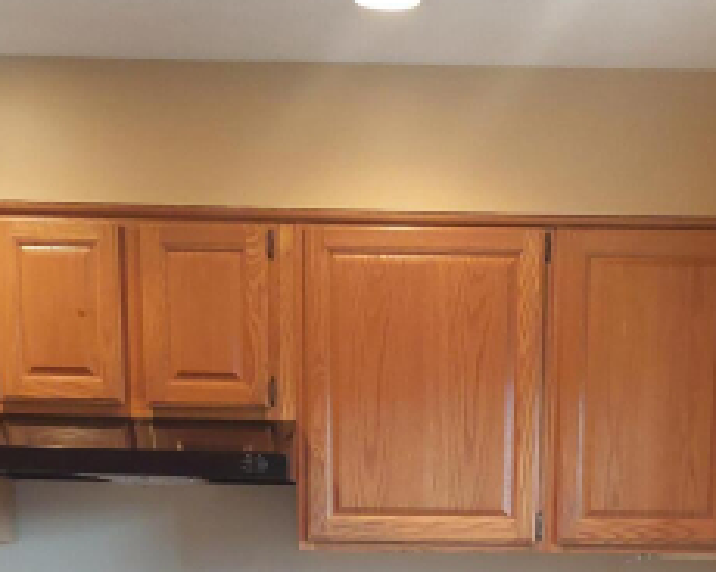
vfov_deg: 19.7
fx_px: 1441
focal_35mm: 68
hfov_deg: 27.8
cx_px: 439
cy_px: 841
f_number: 1.8
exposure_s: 1/60
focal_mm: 5.23
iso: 500
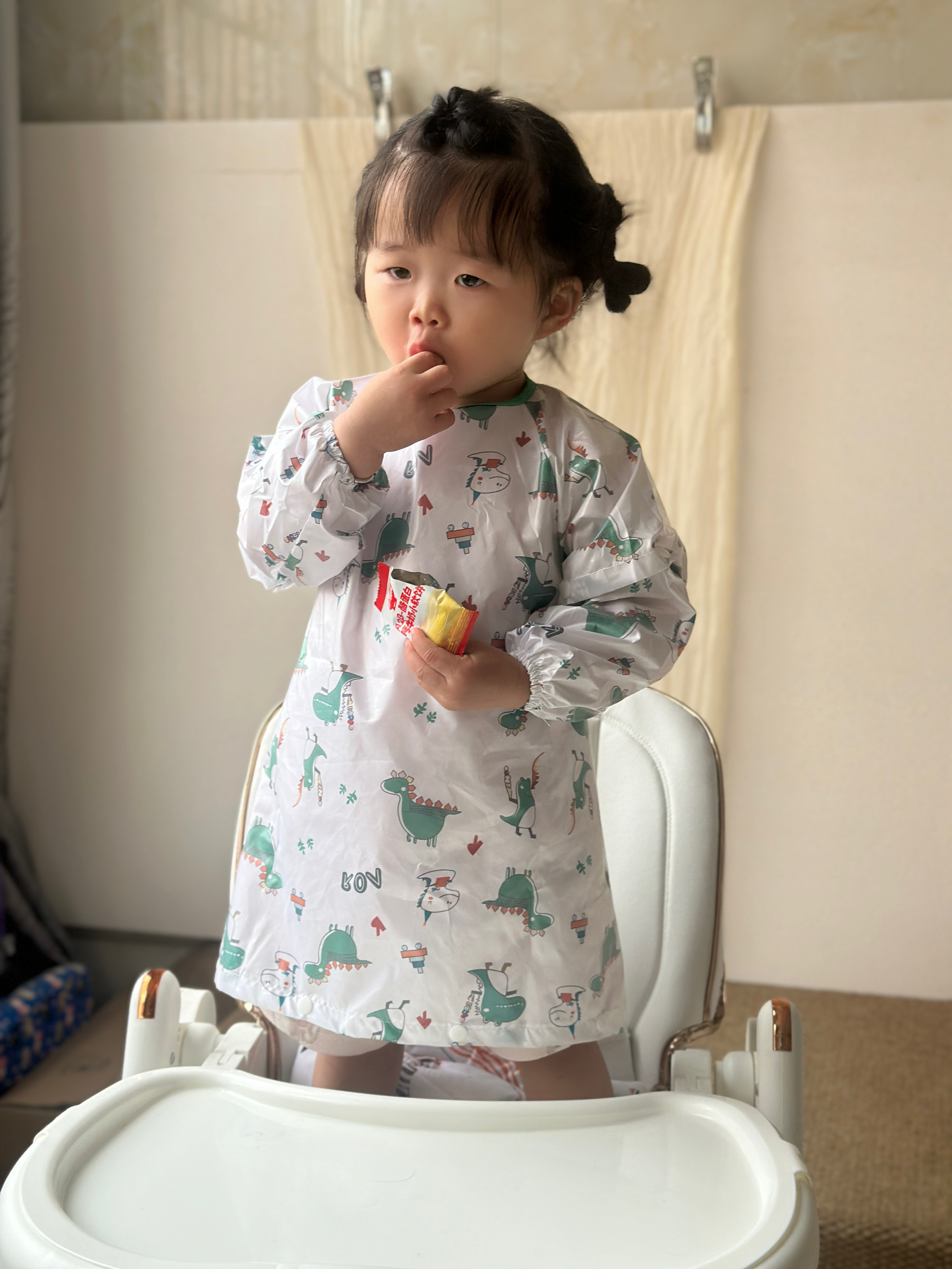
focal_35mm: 48
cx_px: 476
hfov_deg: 30.3
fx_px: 1760
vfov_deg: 39.7
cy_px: 634
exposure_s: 1/52
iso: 100
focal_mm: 6.86
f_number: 1.78
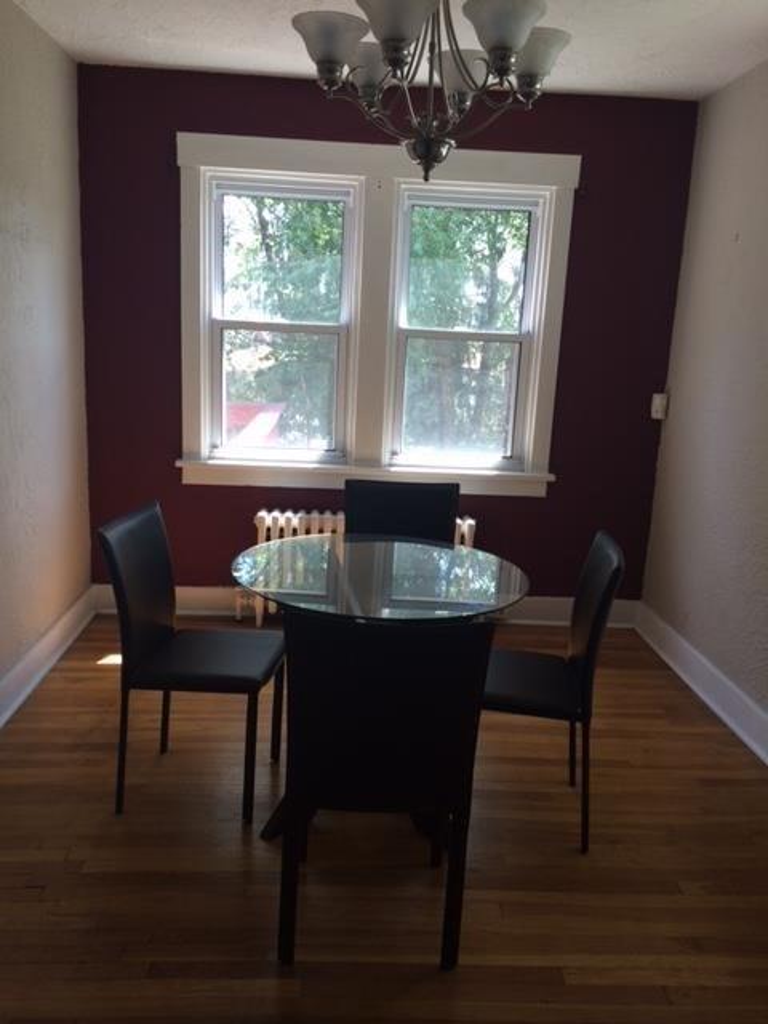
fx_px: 887
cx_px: 384
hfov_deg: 46.8
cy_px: 512
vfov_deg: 60.0
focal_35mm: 30
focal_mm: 4.12
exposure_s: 1/60
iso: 40
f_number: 2.2
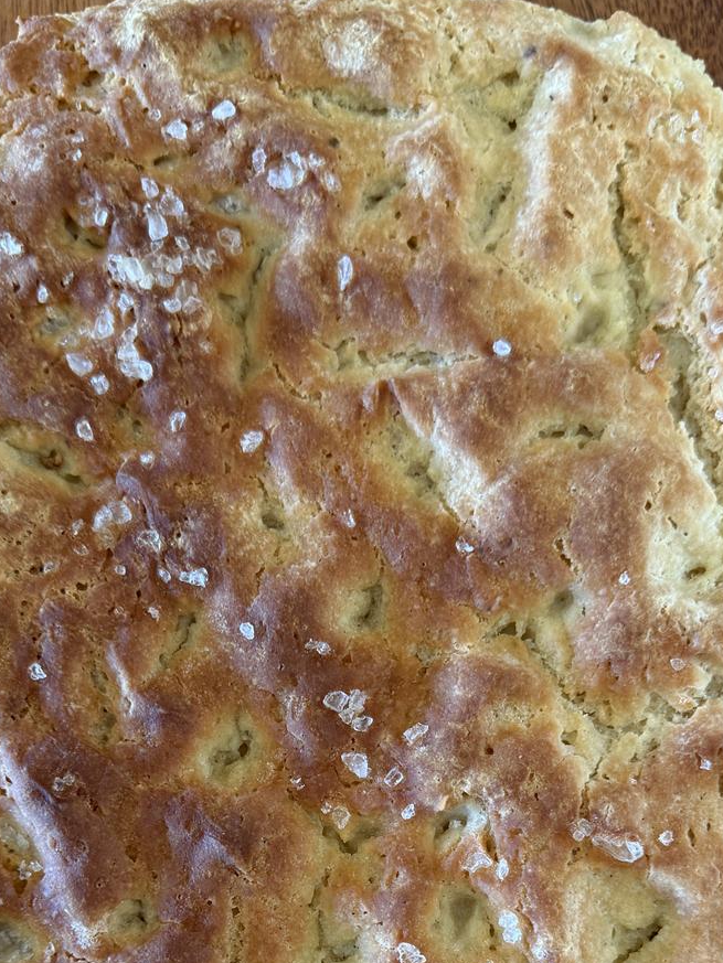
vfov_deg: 40.2
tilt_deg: -84.7
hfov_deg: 32.9
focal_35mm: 44
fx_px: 1225
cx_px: 372
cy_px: 836
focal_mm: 6.76
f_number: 1.78
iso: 160
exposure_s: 1/60
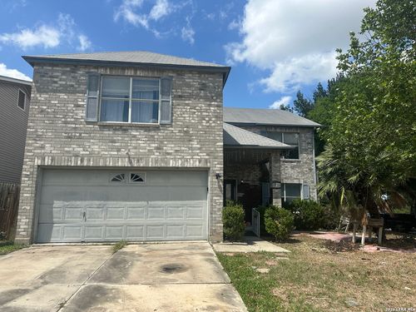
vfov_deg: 56.8
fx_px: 288
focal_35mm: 24
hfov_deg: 71.6
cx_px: 208
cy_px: 156
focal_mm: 6.86
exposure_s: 1/5848
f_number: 1.78
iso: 80
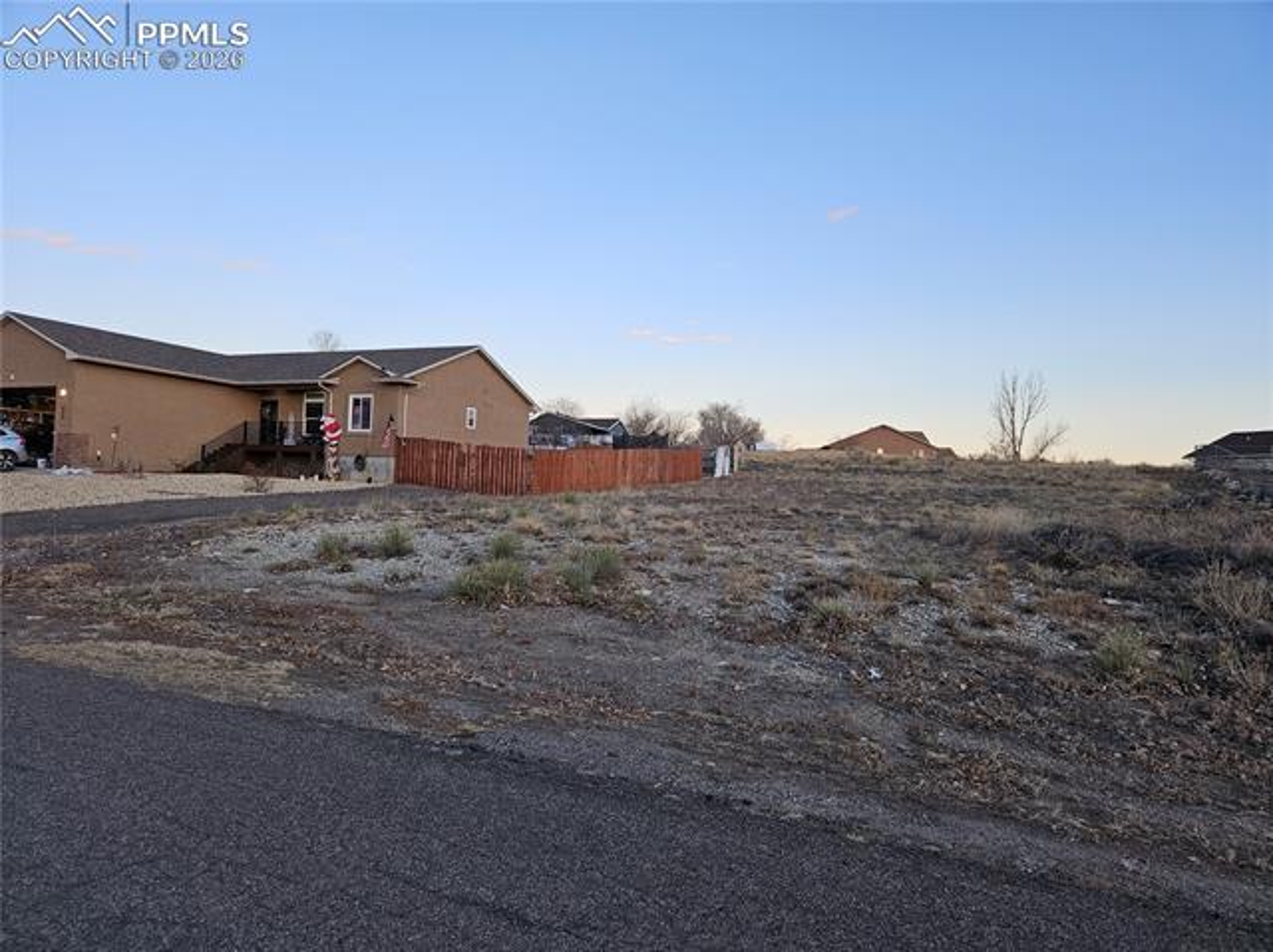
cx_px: 636
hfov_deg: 74.0
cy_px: 476
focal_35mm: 23
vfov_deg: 58.8
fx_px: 845
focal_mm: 5.4
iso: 32
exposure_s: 1/120
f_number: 1.8
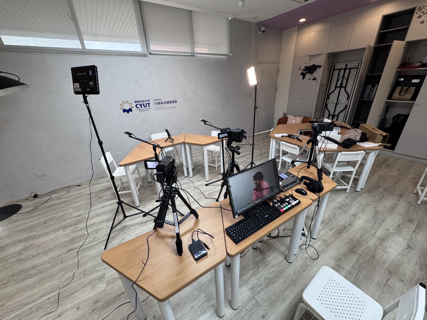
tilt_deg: -23.7
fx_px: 173
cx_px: 214
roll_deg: +3.1
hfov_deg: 102.1
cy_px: 160
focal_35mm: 14
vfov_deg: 85.7
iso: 250
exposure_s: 1/120
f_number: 2.2
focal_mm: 2.22
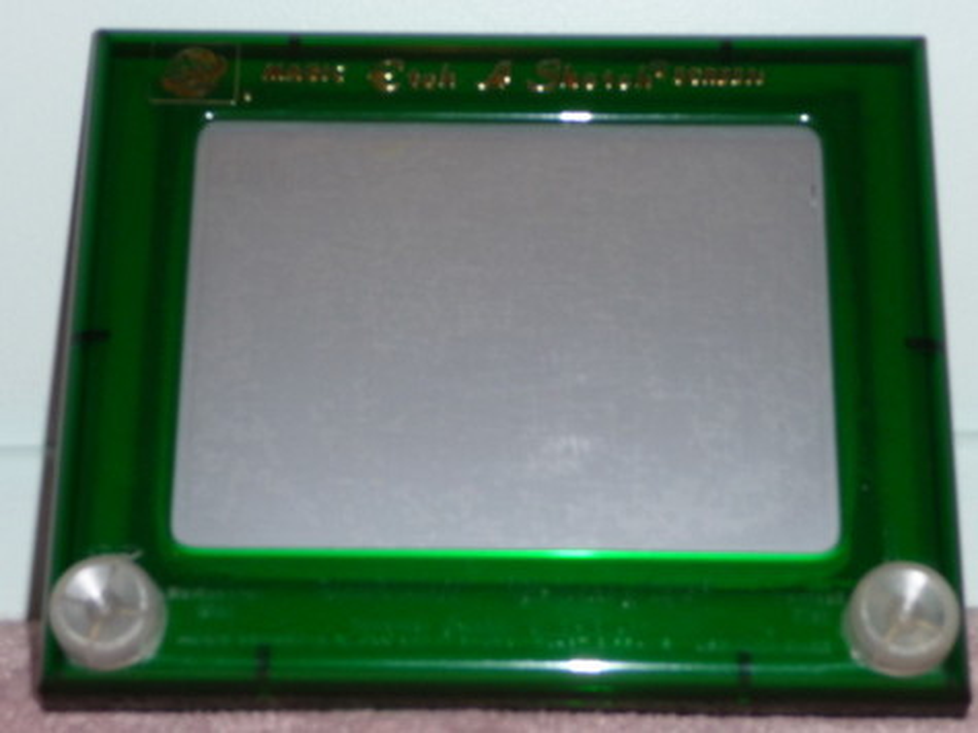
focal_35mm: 84
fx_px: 2373
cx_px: 489
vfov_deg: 17.6
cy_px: 366
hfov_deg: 23.3
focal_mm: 10.5
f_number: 4.5
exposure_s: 1/30
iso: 100
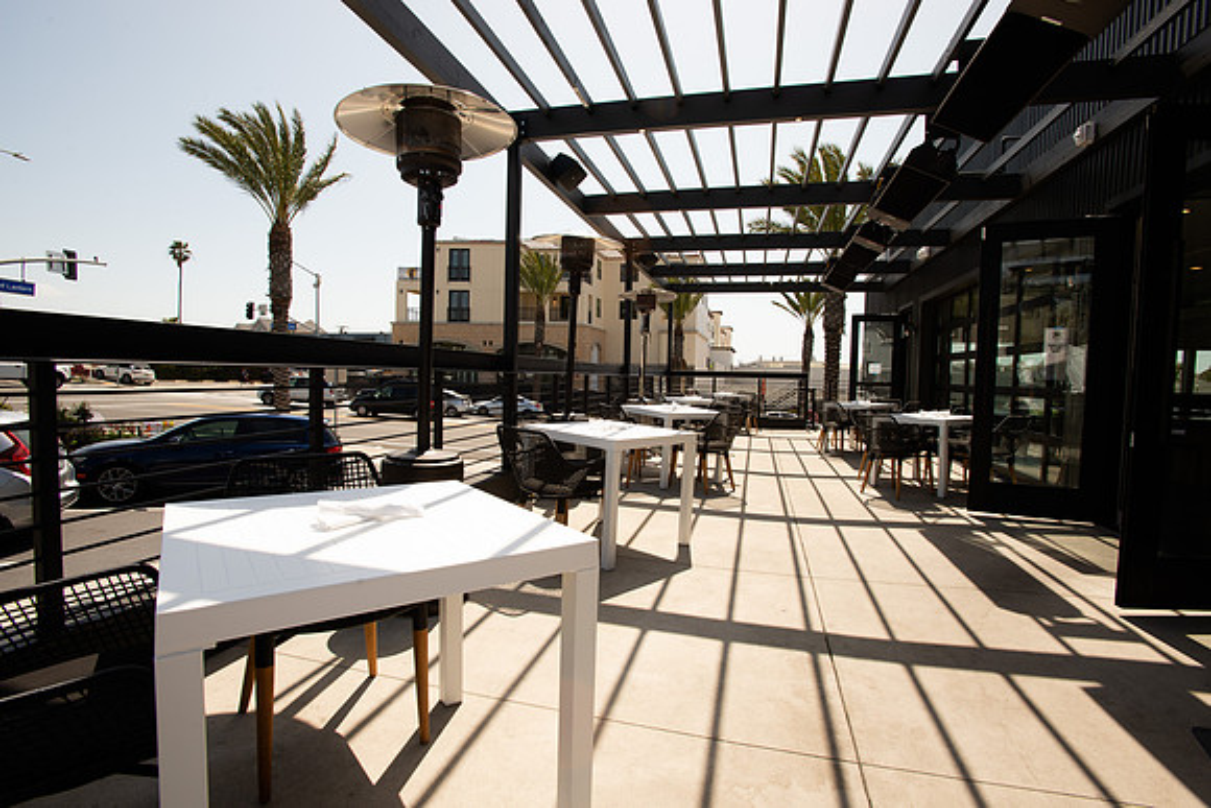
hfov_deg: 93.3
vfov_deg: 70.5
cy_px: 404
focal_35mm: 17
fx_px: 572
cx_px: 606
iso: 200
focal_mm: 17
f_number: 11
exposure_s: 1/200
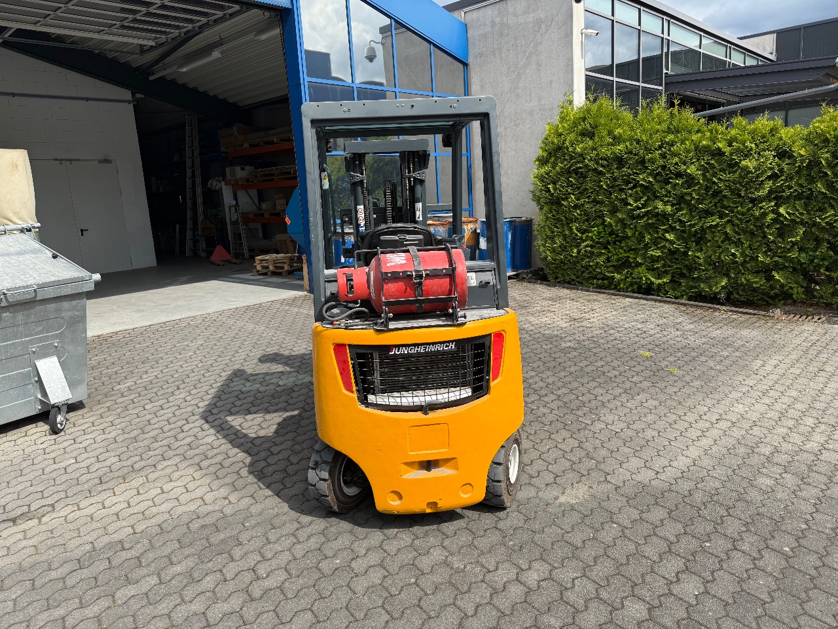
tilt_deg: -8.5
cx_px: 419
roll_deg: +3.0
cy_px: 314
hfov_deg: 71.6
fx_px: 581
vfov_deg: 56.8
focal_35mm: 24
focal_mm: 6.76
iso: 80
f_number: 1.78
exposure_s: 1/3953
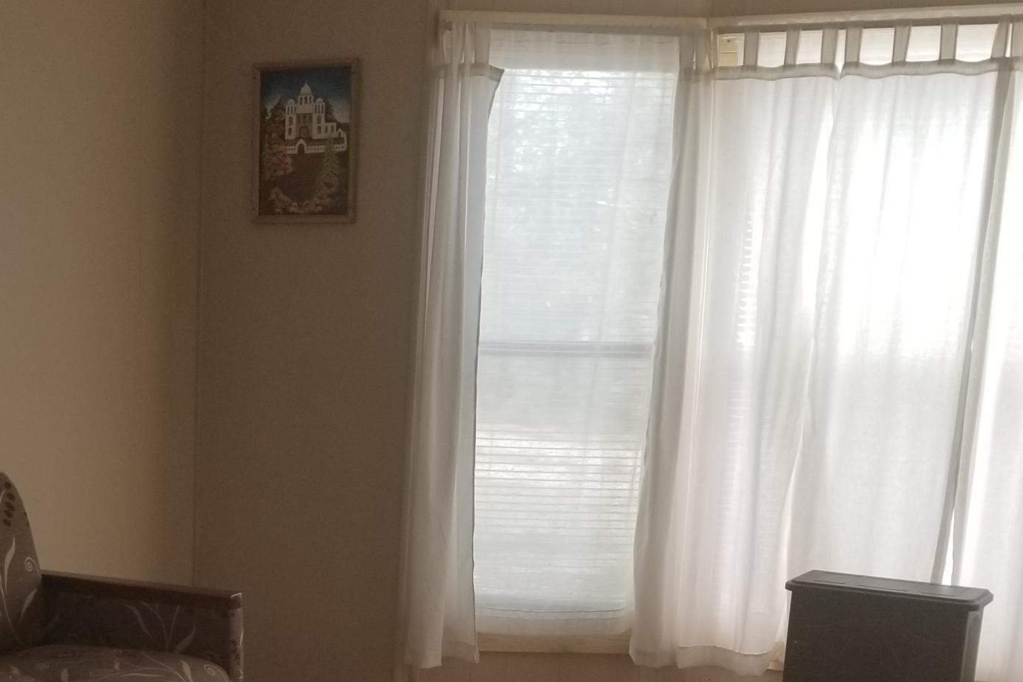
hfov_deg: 33.4
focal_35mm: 58
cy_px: 650
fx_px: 1648
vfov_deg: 22.6
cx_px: 197
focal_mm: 4.3
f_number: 1.7
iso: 50
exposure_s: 1/144
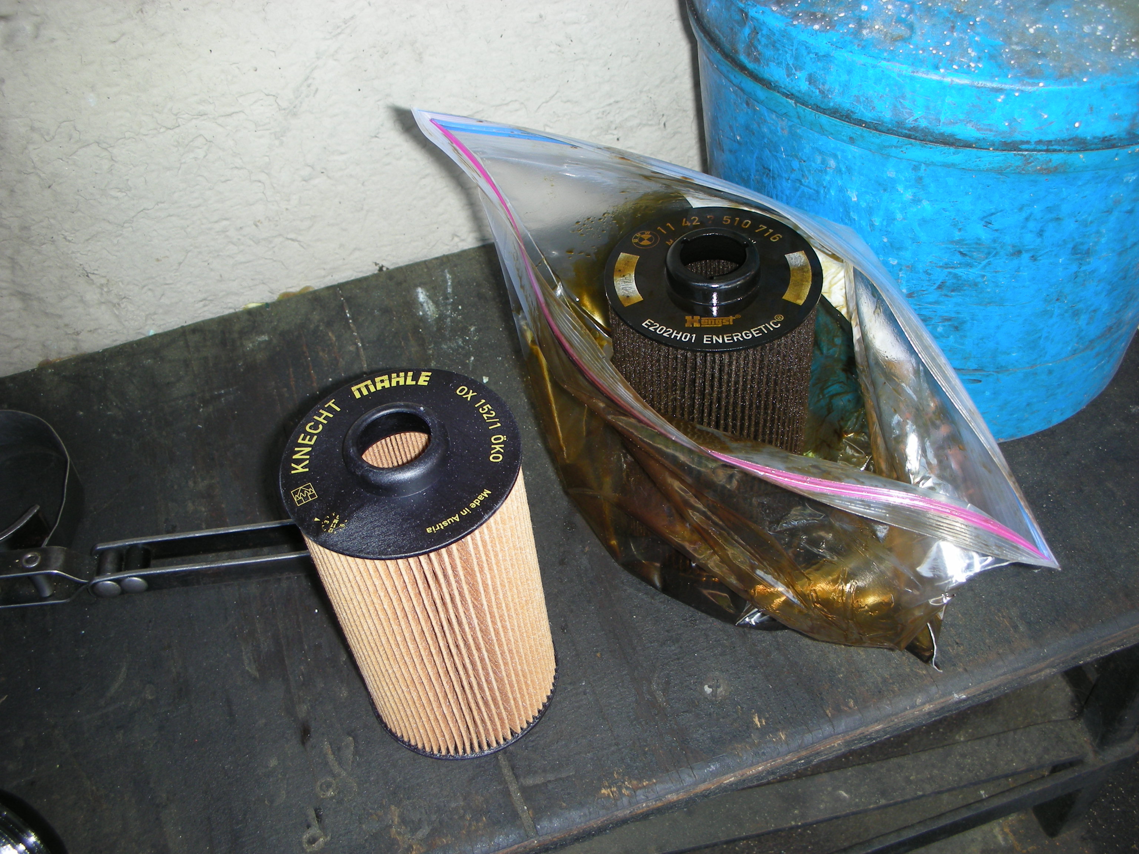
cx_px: 570
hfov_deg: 52.6
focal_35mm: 35
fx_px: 1152
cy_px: 427
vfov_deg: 40.7
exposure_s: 1/60
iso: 50
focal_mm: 5.8
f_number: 2.8
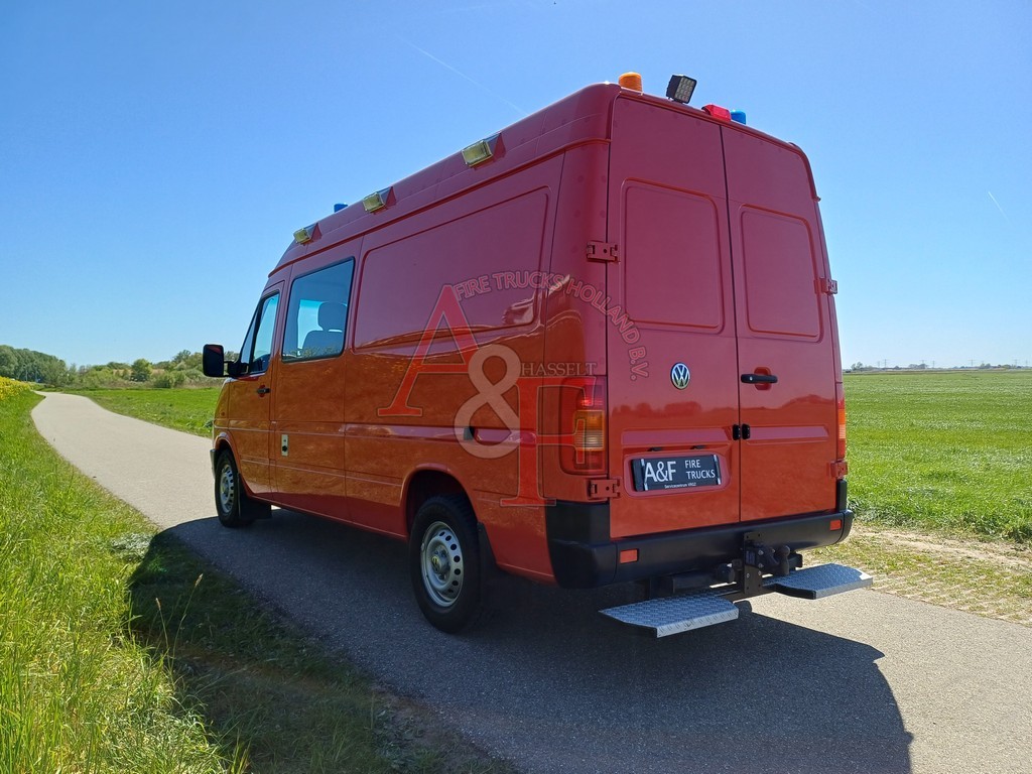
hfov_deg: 69.4
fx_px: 745
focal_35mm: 25
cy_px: 387
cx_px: 516
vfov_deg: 54.9
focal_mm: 4.65
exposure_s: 1/772
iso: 50
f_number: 1.8
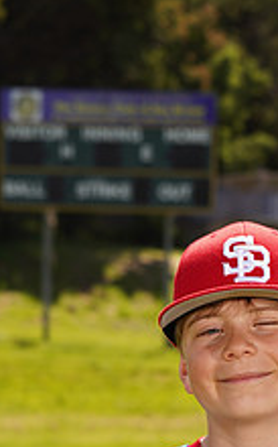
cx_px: 196
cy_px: 536
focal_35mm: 269
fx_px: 3269
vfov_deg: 7.7
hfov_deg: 4.9
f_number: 9
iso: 100
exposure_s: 1/160
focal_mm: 100
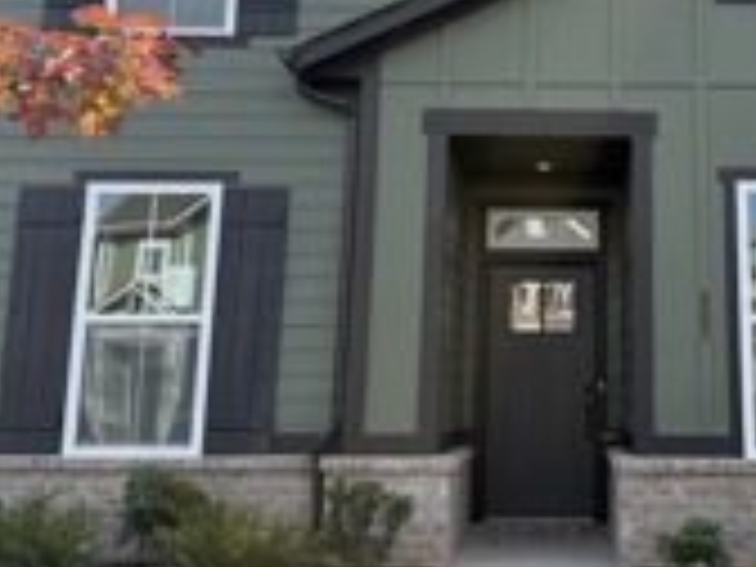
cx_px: 572
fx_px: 1245
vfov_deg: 25.1
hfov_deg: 33.1
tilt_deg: +13.9
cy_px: 90
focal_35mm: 57
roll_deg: +0.0
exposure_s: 1/2053
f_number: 1.78
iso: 100
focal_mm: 6.76
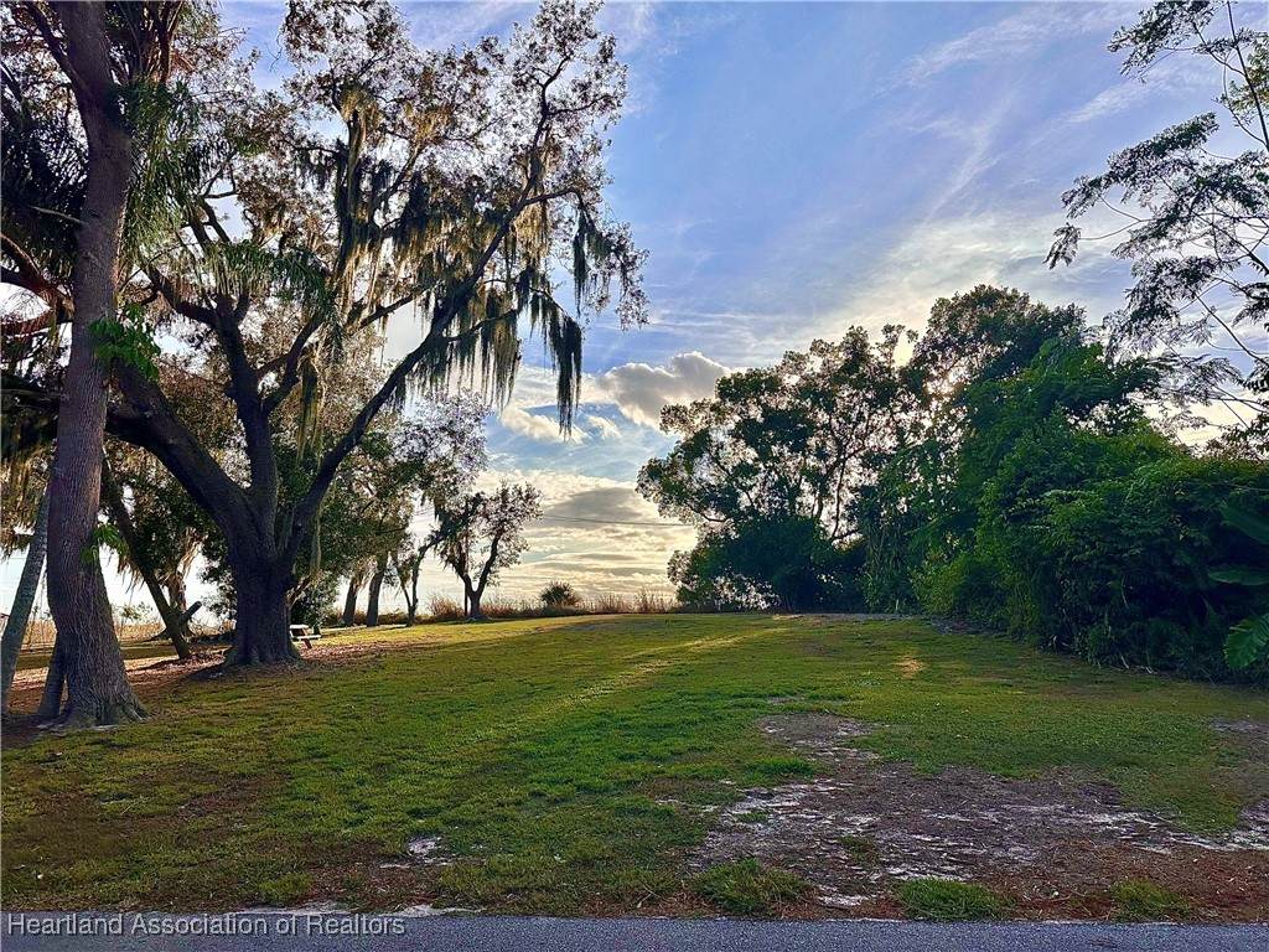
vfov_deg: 56.8
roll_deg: +0.1
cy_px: 476
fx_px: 880
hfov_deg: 71.6
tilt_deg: +10.6
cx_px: 634
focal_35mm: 24
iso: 80
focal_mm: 6.86
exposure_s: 1/6211
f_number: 1.78
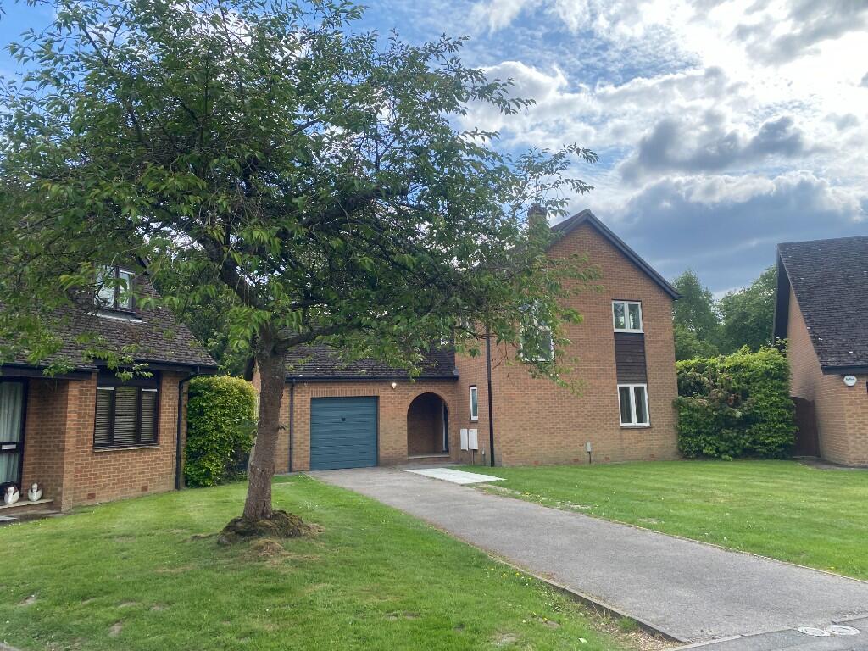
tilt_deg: +9.8
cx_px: 434
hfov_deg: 67.3
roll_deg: +1.8
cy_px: 326
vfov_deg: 53.1
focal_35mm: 26
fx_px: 652
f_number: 1.8
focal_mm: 4.25
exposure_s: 1/1316
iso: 32
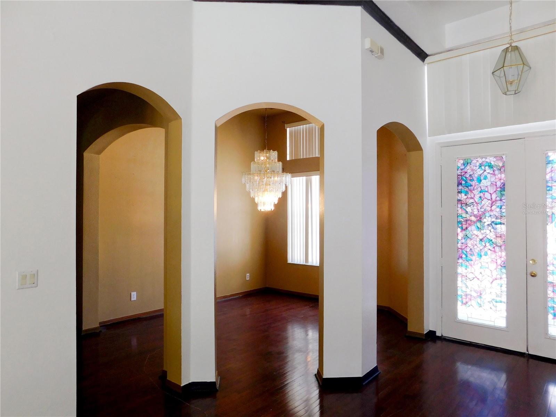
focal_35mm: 23
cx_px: 278
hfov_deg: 73.9
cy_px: 208
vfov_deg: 58.9
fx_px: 369
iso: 125
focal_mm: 4
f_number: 3
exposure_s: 1/50
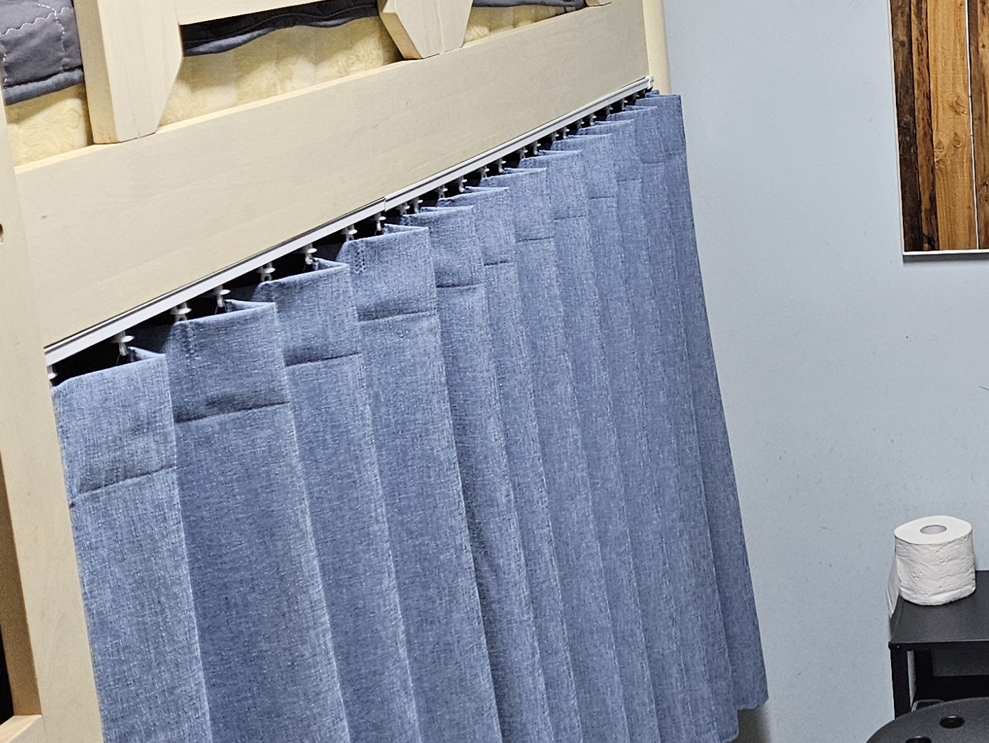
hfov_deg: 27.5
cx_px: 1061
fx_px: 1858
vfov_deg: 22.4
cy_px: 193
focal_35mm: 65
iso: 250
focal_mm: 5.4
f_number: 1.8
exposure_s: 1/120
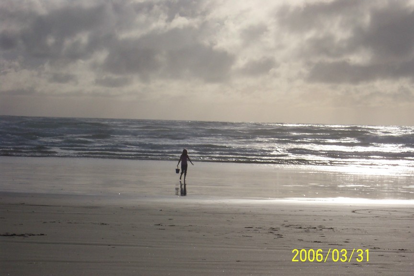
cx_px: 207
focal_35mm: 114
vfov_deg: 12.0
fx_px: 1311
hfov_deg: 17.9
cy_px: 138
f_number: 8
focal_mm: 24
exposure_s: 1/1000
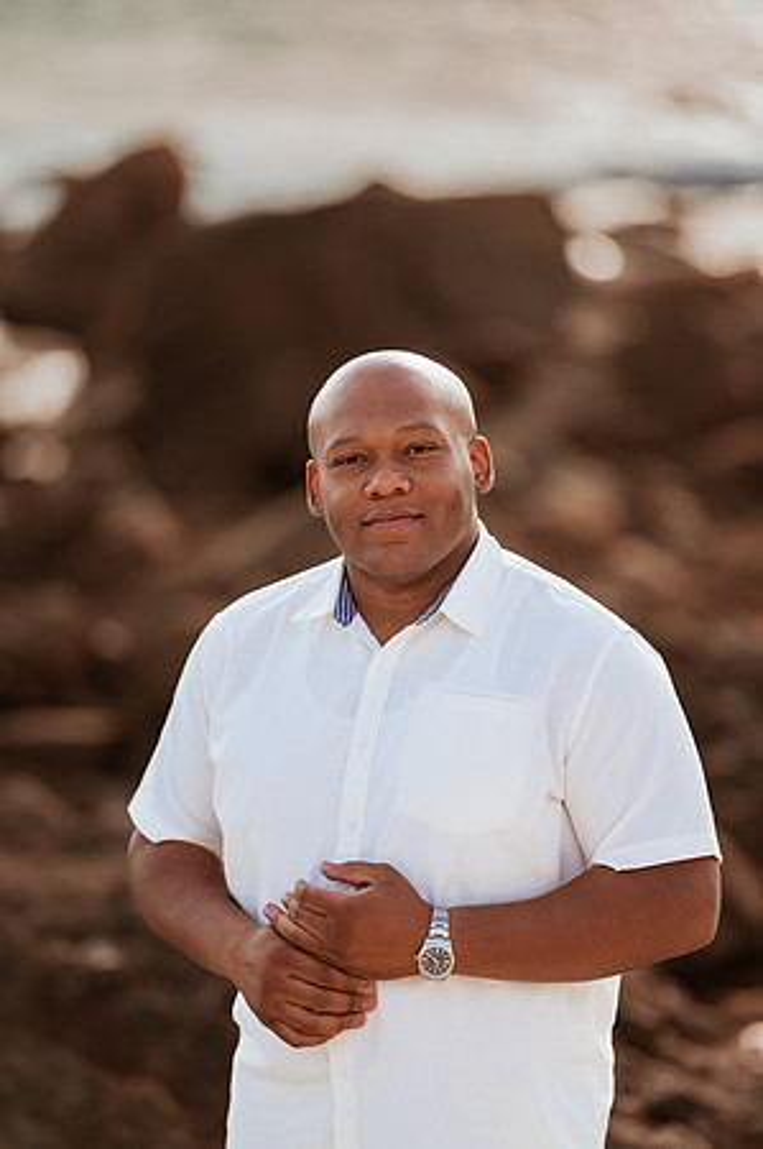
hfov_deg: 10.1
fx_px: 4301
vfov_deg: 15.2
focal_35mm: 135
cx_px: 382
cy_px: 574
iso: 80
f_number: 1.8
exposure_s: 1/2000
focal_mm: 135
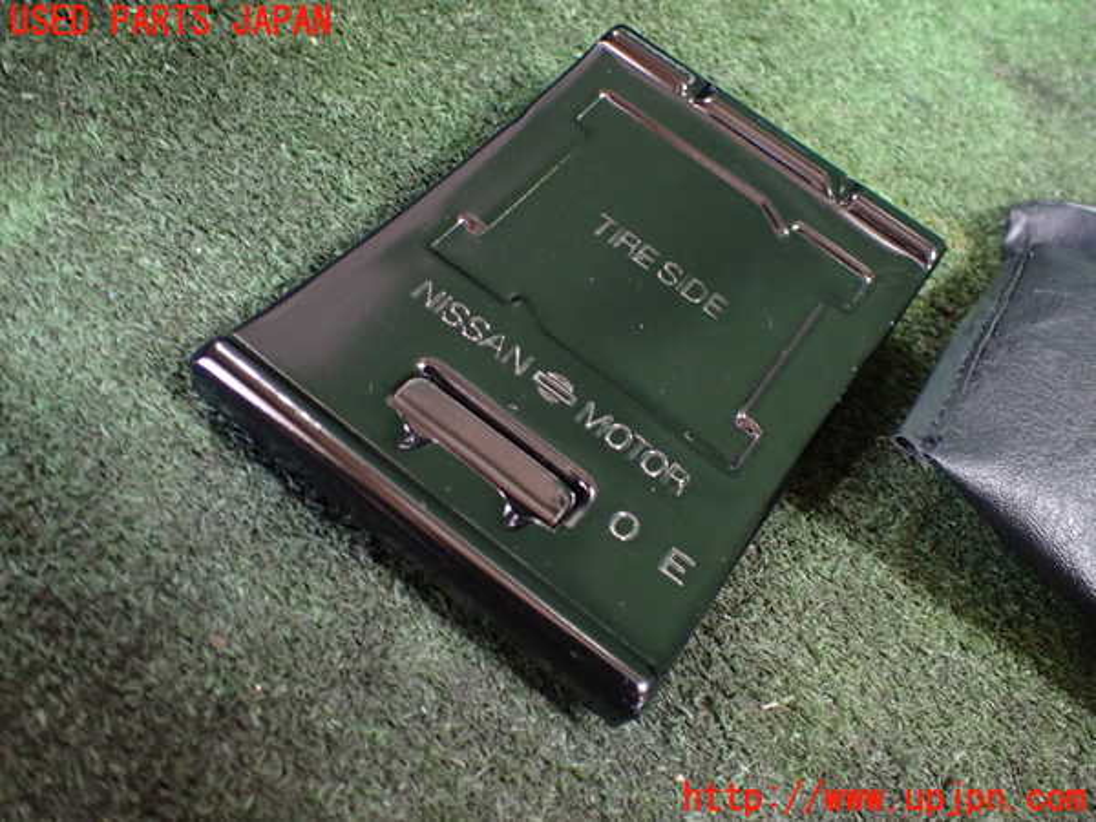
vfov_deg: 46.8
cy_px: 411
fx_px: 950
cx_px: 548
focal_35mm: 30
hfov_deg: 60.0
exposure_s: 1/40
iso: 800
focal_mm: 5.4
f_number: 2.3
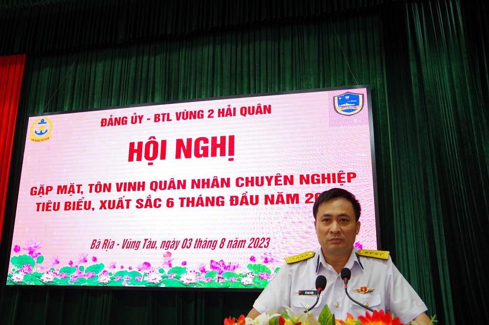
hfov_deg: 60.3
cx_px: 244
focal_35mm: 31
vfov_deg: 42.3
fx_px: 421
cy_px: 162
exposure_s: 1/100
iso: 1600
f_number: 5
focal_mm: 21
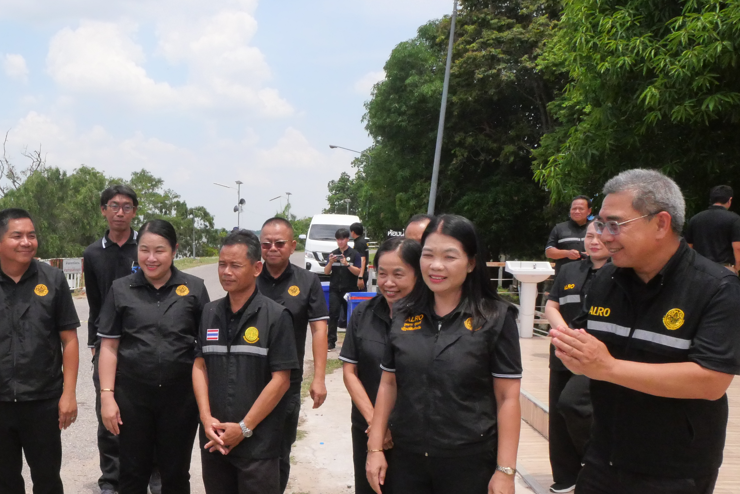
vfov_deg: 36.6
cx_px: 198
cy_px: 318
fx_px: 740
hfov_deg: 51.2
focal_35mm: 36
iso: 3200
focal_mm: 12
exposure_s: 1/2000
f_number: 14
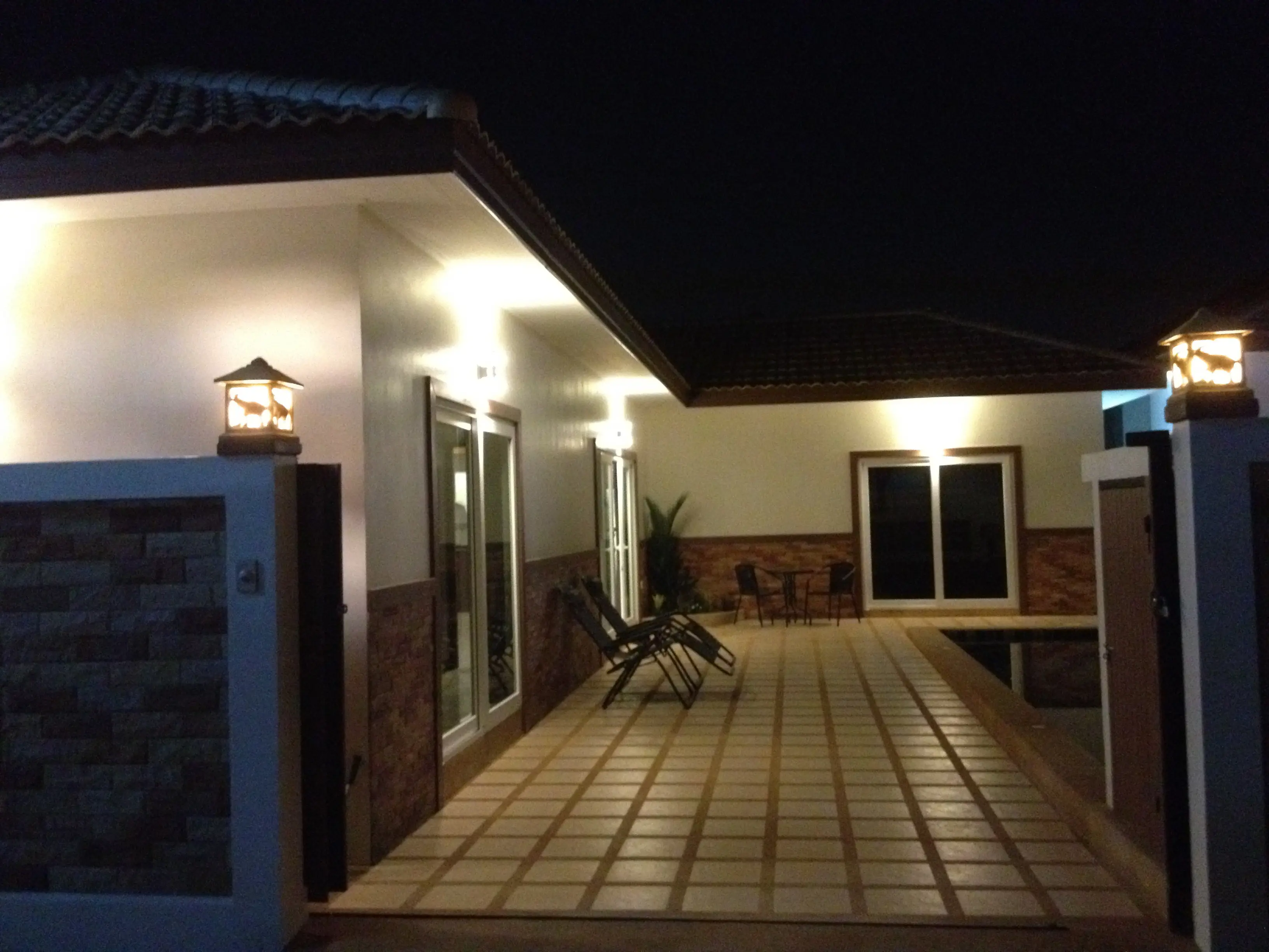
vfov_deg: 40.7
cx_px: 634
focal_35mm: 35
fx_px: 1283
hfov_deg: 52.6
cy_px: 476
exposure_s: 1/15
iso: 800
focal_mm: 4.28
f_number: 2.4
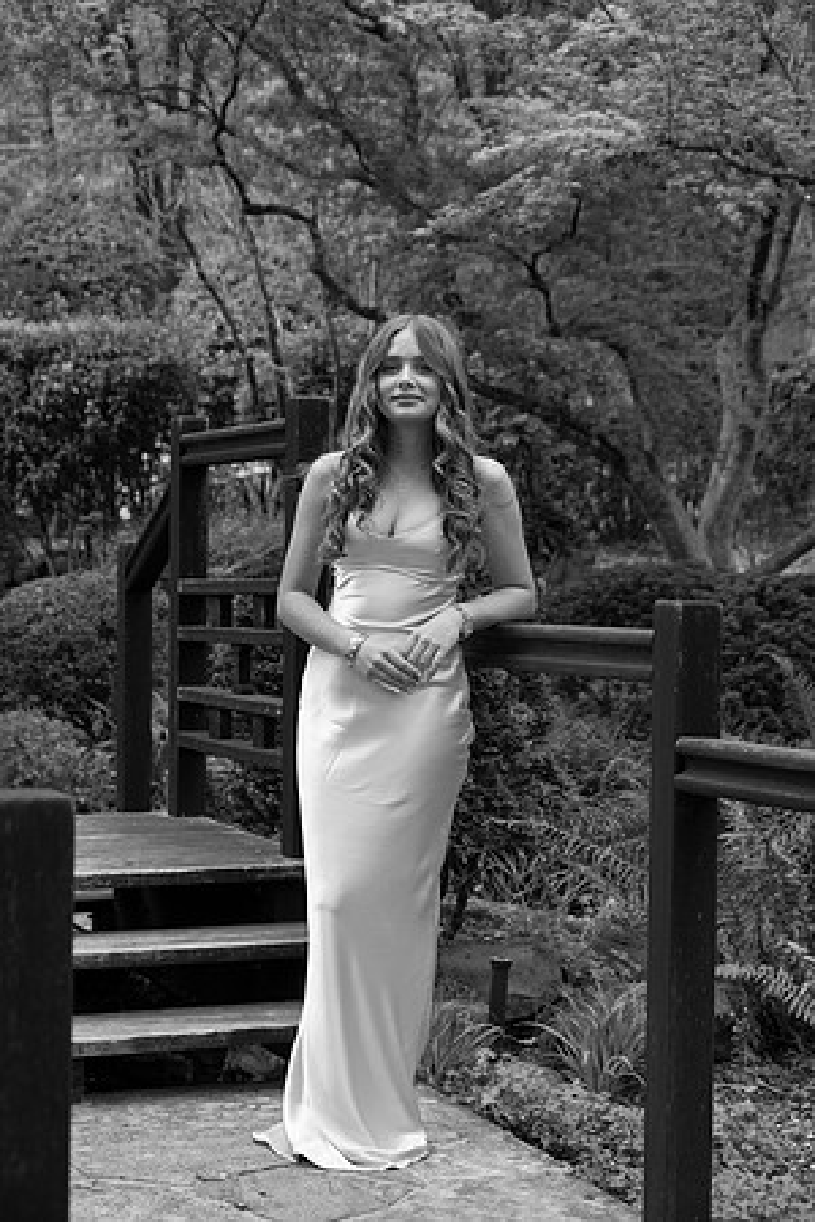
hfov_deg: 20.6
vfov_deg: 30.5
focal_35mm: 66
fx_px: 2241
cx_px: 408
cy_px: 611
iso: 1250
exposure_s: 1/800
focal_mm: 66
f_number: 6
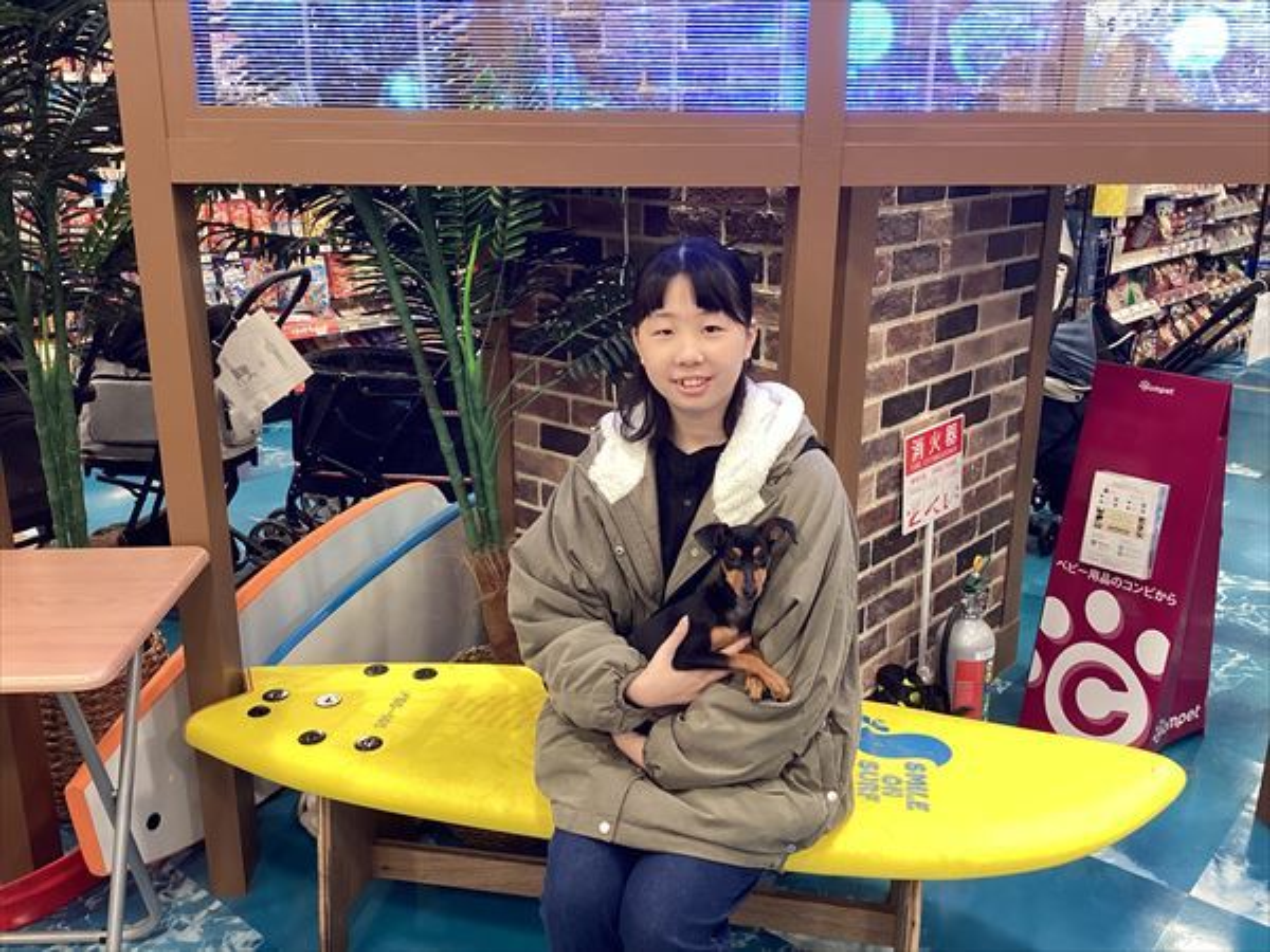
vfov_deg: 45.4
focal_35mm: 31
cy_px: 476
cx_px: 635
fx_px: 1137
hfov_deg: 58.4
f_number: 2.4
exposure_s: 1/60
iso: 125
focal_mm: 3.3
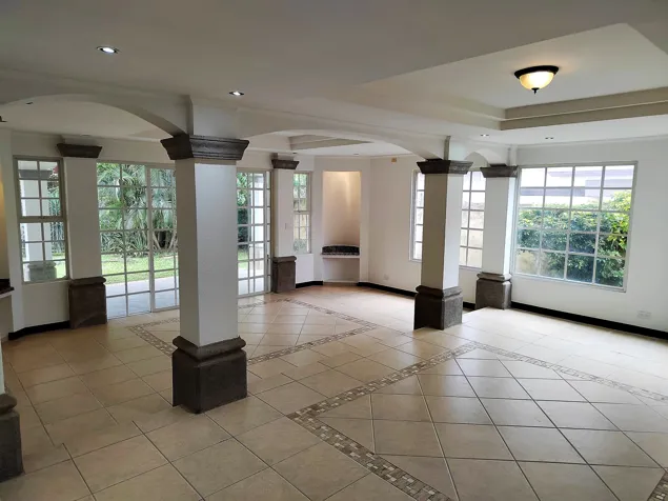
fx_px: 444
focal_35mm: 23
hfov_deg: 73.9
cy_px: 250
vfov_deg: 58.9
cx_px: 334
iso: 244
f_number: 1.9
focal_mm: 5.52
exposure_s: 1/100
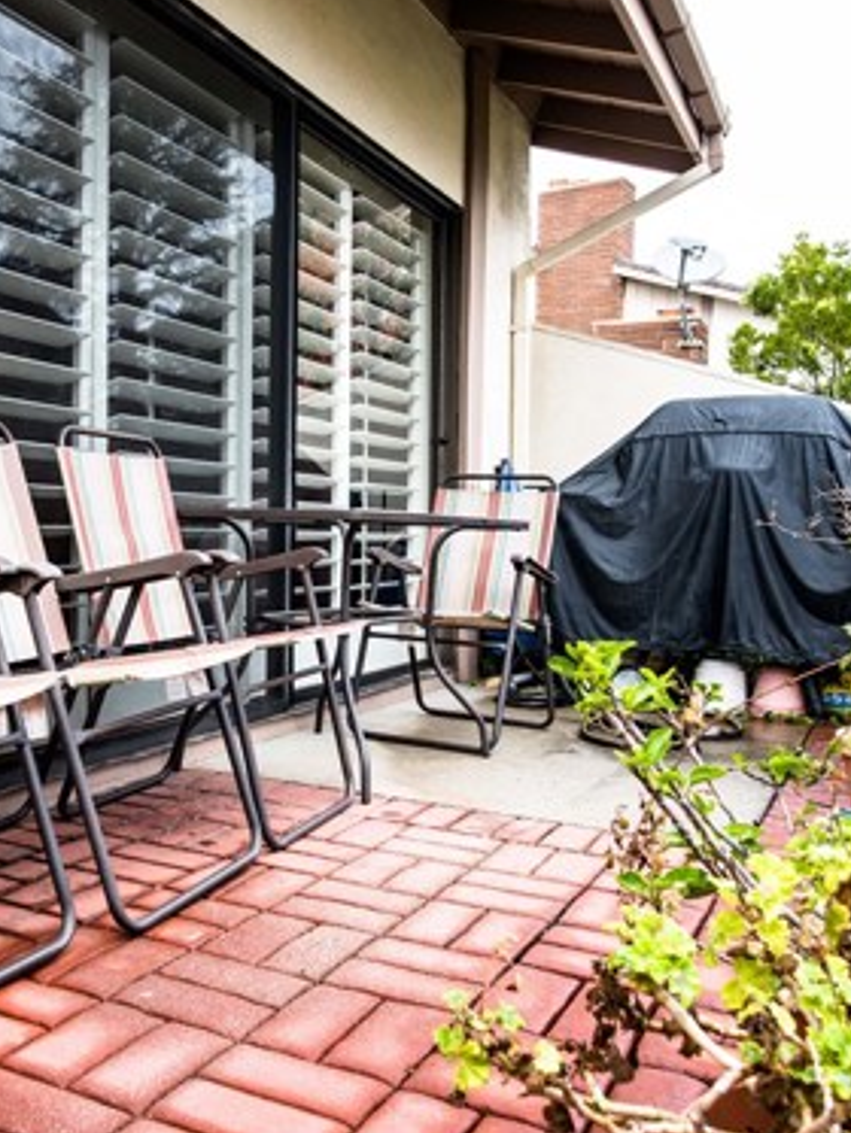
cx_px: 274
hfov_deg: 42.3
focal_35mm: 33
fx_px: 1081
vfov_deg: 55.3
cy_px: 600
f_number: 9
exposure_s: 1/30
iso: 100
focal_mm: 20
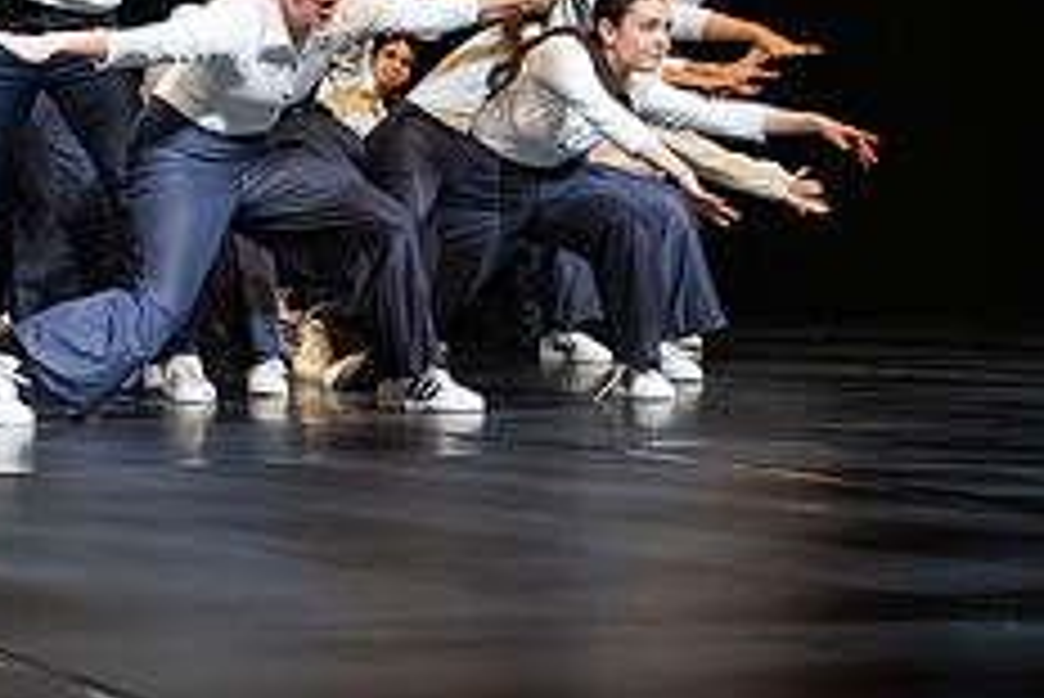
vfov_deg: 12.8
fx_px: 3076
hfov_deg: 18.3
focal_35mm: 106
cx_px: -198
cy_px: 19
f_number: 4
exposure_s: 1/500
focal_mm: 35
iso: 5000
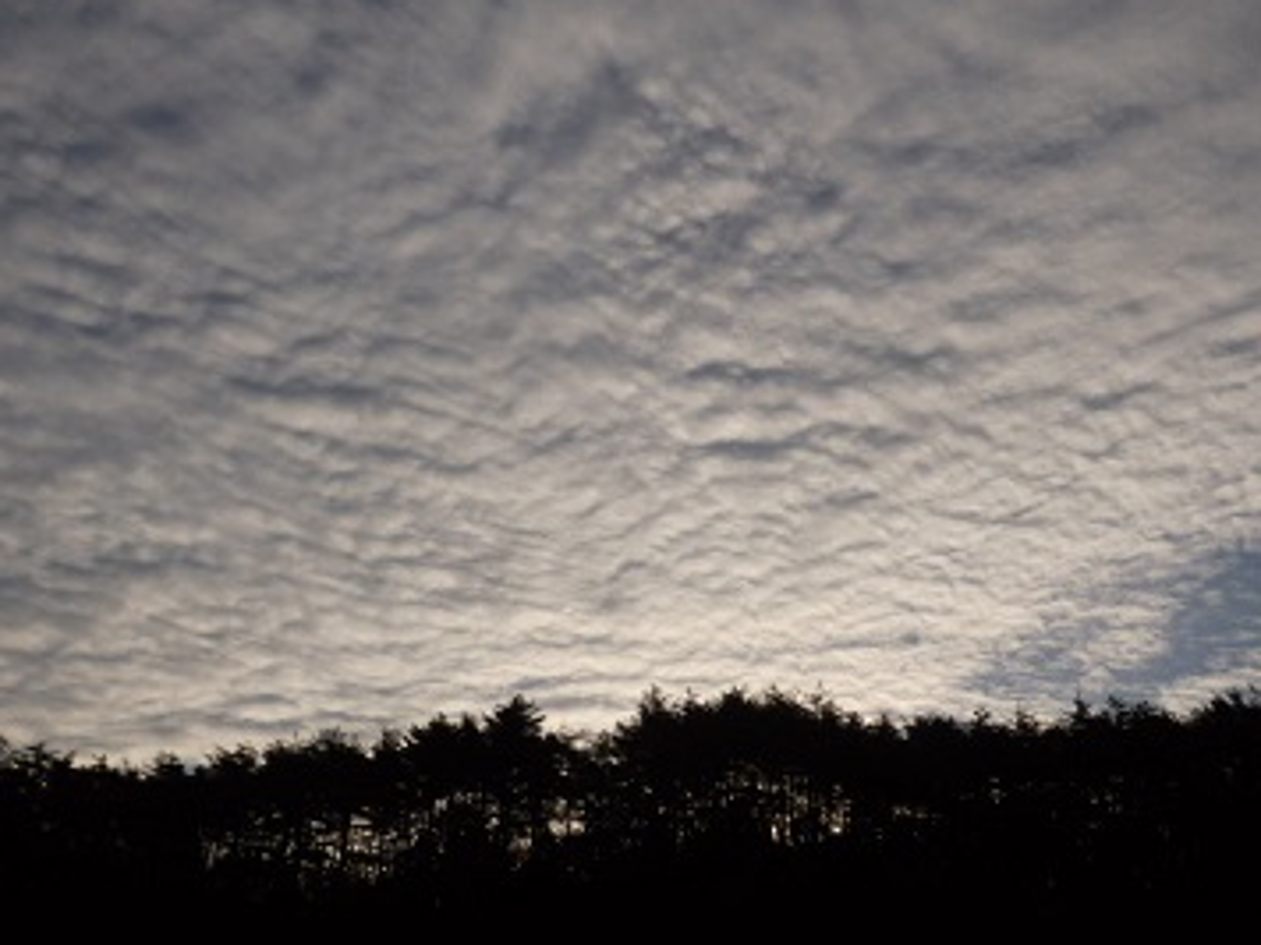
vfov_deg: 32.2
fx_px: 1639
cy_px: 428
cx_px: 613
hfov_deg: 42.1
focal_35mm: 45
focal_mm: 7.3
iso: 100
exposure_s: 1/320
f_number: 10.4
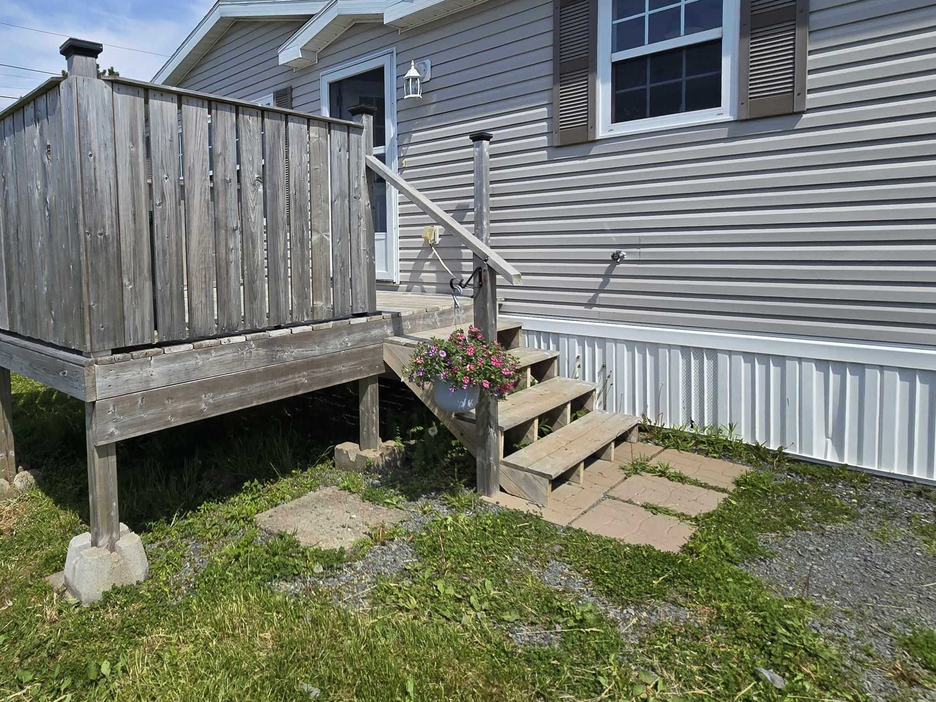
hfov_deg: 79.8
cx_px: 334
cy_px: 280
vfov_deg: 65.3
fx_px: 541
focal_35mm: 20
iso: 50
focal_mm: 2.2
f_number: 2.2
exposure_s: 1/2628
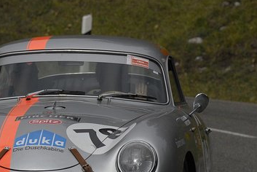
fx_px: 3201
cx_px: 60
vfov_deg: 3.1
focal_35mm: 448
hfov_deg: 4.6
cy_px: 137
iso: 250
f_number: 7.1
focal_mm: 170
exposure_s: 1/2000
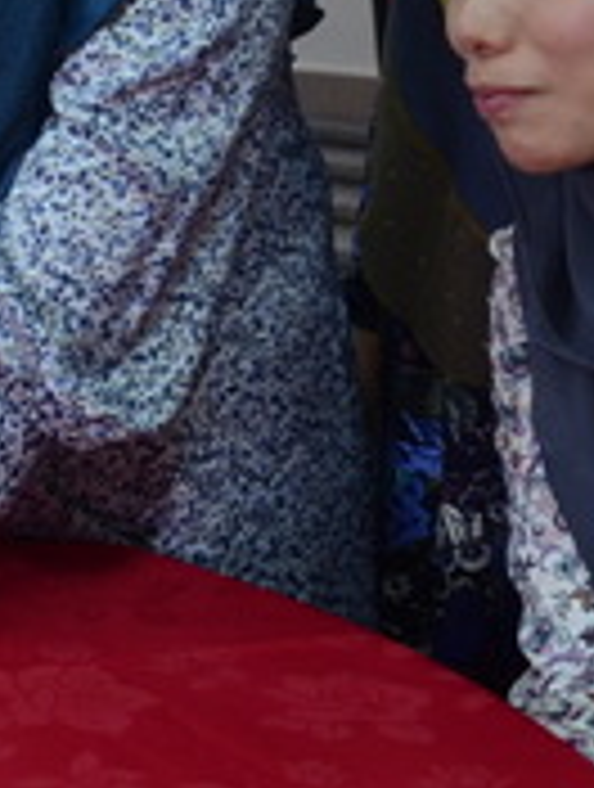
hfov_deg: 9.9
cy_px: -86
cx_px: -234
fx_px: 3351
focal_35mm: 147
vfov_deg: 13.1
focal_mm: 28
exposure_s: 1/60
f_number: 4
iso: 800
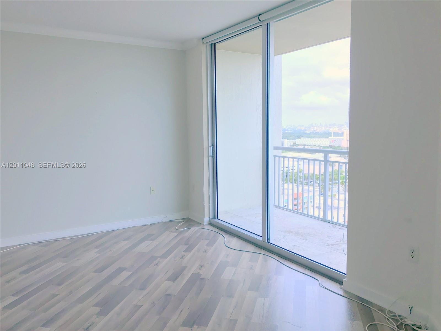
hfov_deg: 63.4
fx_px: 357
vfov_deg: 49.7
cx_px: 220
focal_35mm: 28
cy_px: 166
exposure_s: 1/120
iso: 32
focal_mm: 3.99
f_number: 1.8
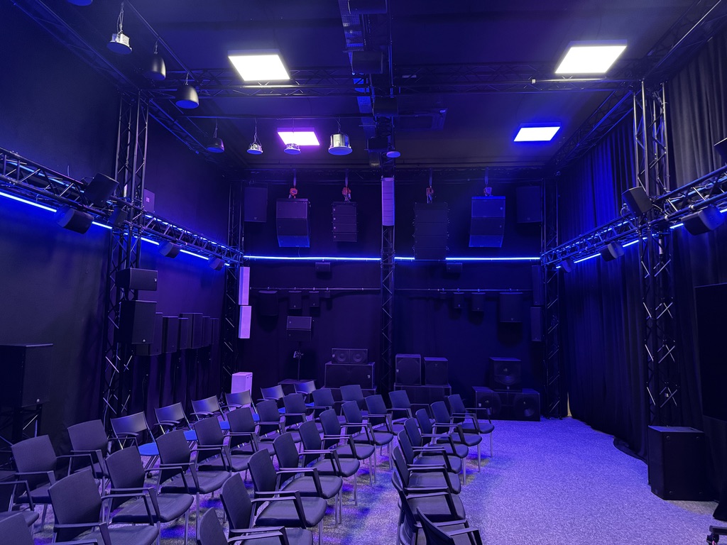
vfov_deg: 56.8
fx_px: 504
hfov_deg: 71.6
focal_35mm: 24
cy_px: 272
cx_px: 364
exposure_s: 1/30
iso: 1000
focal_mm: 6.76
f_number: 1.78
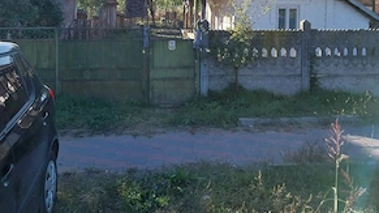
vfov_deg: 29.2
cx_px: 186
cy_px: 25
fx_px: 392
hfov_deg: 51.7
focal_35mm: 39
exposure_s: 1/556
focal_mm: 4
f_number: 1.8
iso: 25
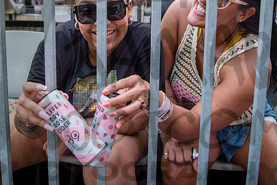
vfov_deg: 34.2
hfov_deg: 50.6
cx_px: 127
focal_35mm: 38
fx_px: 292
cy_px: 43
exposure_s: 1/320
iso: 1000
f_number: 3.2
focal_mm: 24
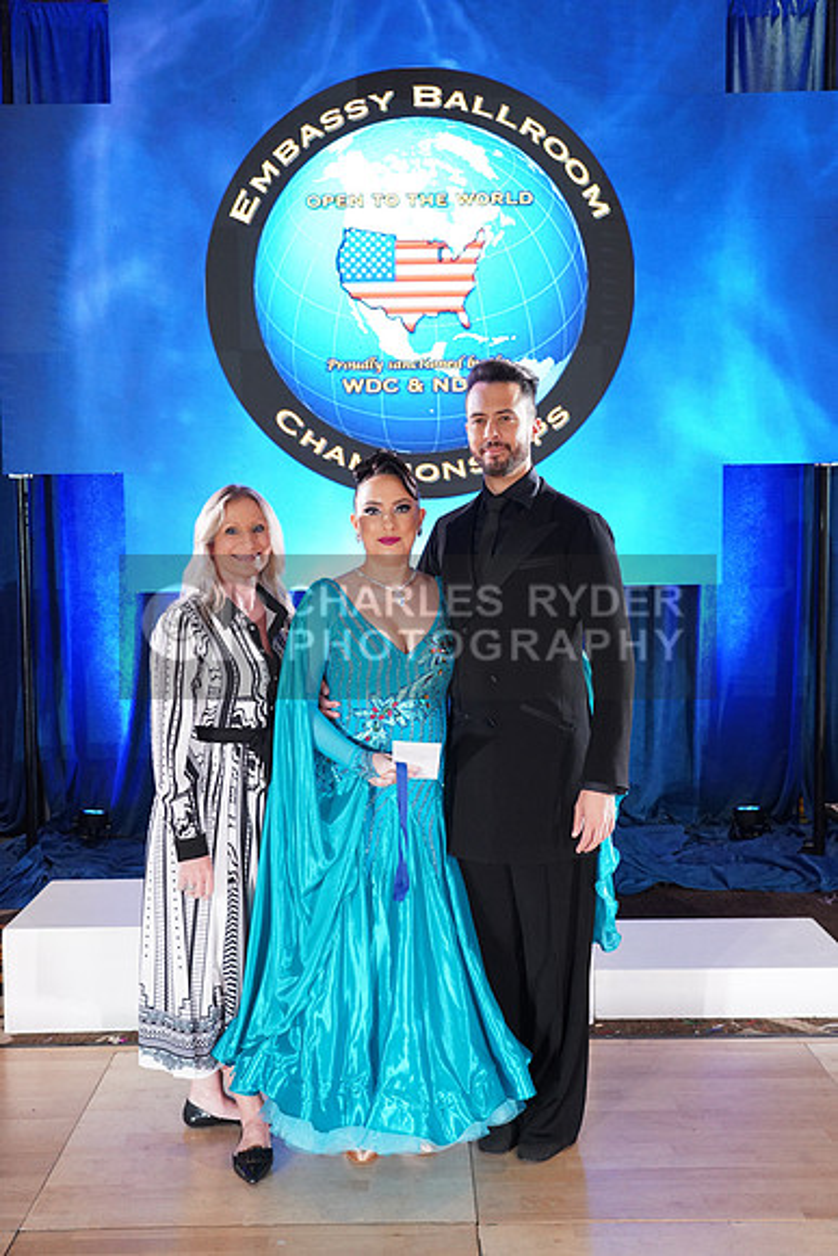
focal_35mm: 37
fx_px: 1291
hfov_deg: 36.0
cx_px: 419
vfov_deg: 51.9
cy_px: 628
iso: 2500
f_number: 4
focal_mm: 37
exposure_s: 1/200
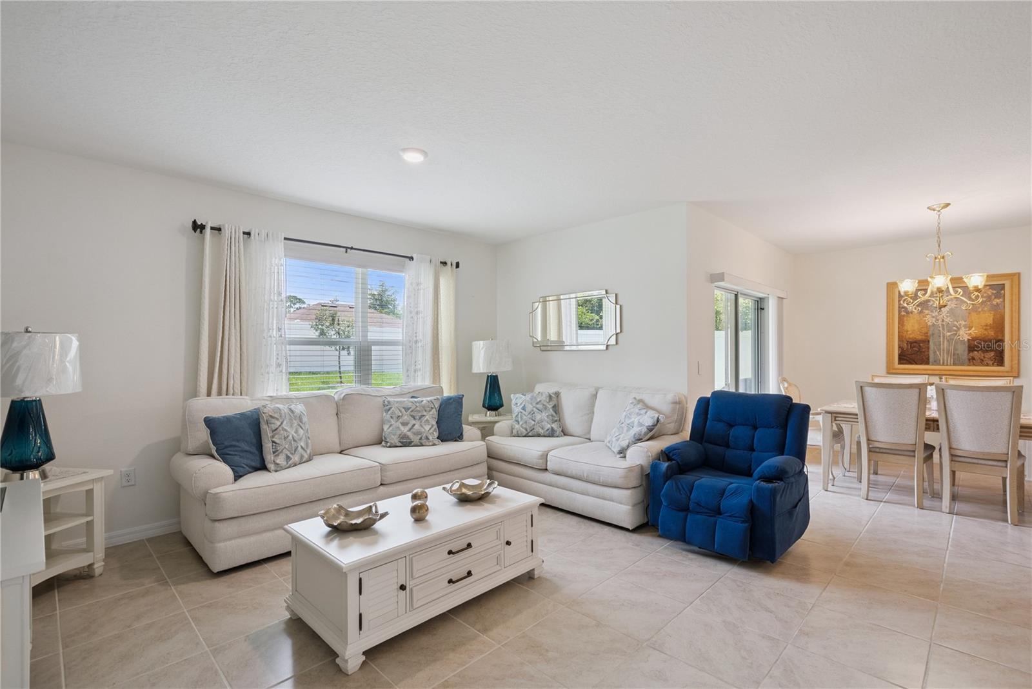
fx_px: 459
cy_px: 344
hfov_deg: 96.7
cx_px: 516
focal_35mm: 16
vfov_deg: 73.8
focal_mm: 16
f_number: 9
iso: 640
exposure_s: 1/50
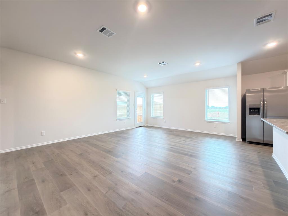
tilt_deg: -0.4
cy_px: 108
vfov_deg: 85.7
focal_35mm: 14
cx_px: 144
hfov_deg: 102.1
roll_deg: +1.2
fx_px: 116
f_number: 2.2
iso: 160
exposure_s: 1/30
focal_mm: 2.22
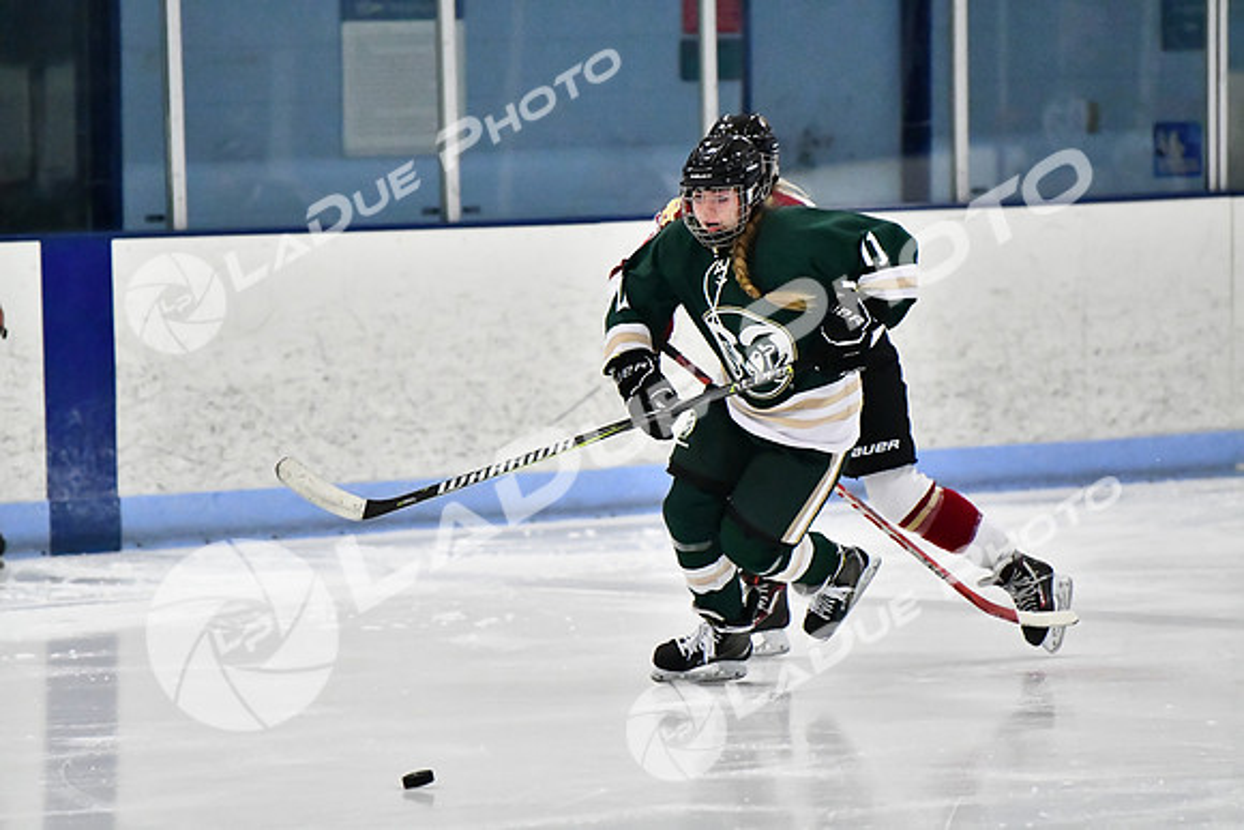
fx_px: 10369
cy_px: 415
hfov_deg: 6.9
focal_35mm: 300
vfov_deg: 4.6
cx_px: 622
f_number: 2.8
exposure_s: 1/1250
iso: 8000
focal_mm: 200
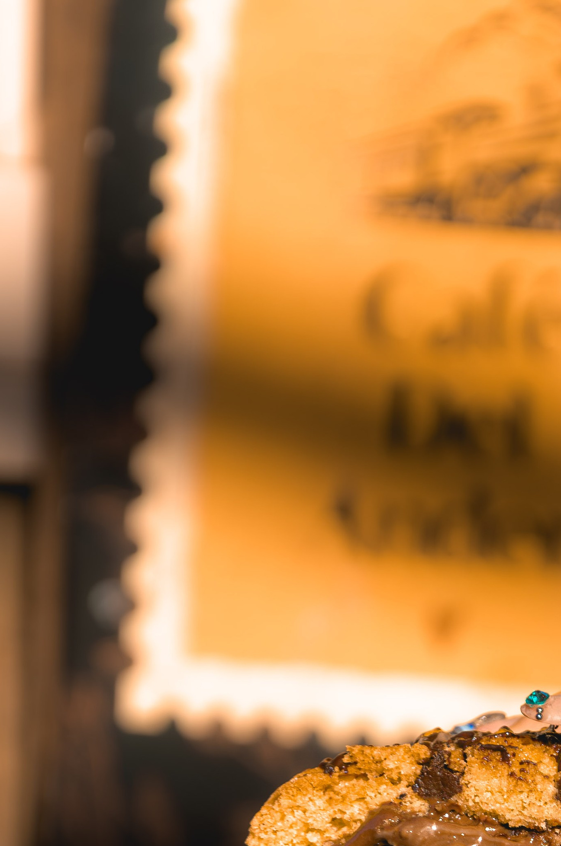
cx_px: 552
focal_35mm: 311
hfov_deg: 4.4
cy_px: 809
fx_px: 7303
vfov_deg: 6.6
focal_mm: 105
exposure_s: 1/320
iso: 100
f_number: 5.6
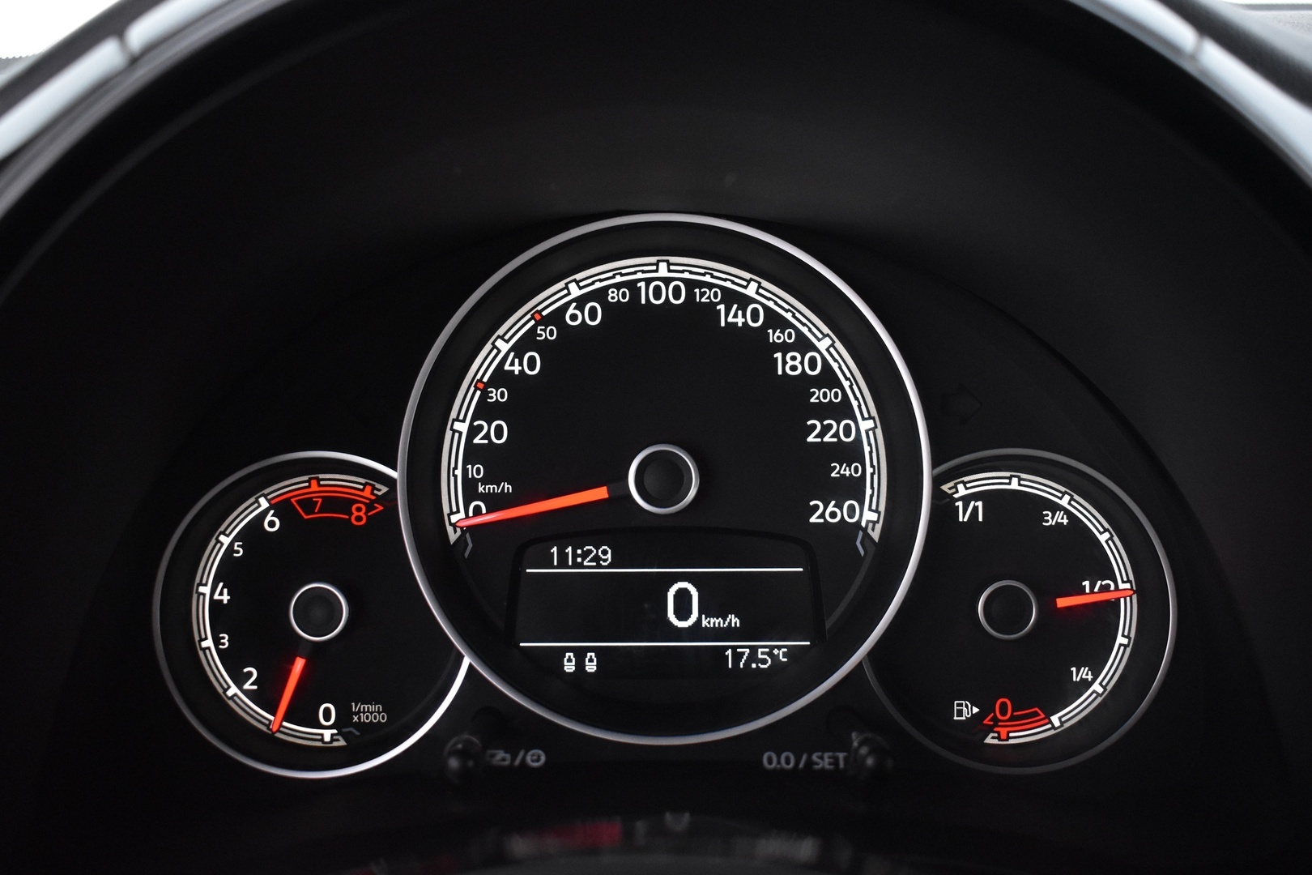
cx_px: 656
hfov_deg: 49.6
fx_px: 1421
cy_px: 438
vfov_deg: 34.2
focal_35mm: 39
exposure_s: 1/30
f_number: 4
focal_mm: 26
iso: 3200
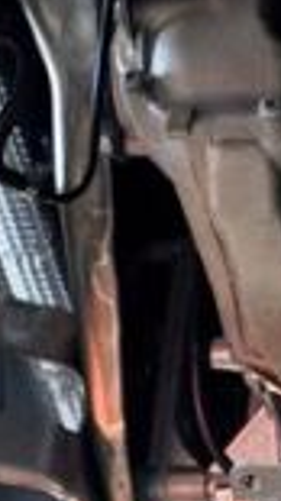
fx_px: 1658
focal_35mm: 125
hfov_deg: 9.3
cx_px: 497
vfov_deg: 17.1
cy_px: 144
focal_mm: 21
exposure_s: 1/15
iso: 500
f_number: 4
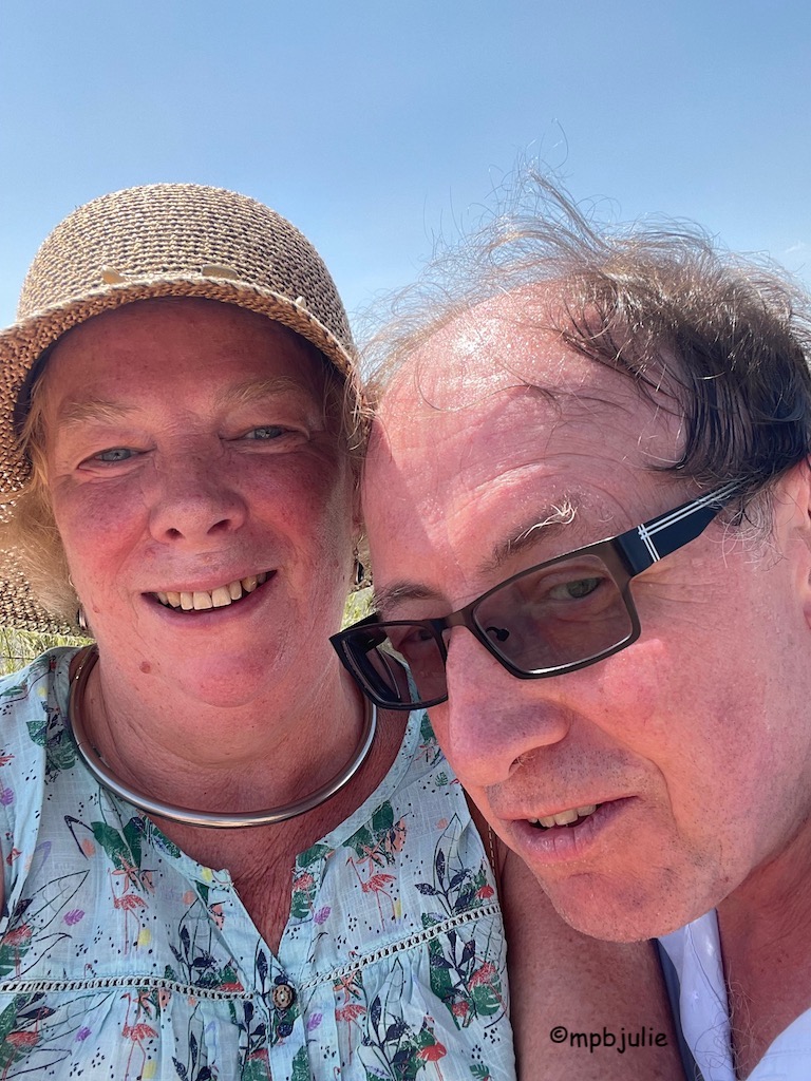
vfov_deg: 60.0
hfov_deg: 46.8
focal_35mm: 30
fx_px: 937
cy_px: 540
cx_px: 406
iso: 25
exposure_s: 1/270
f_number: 2.2
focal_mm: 2.71
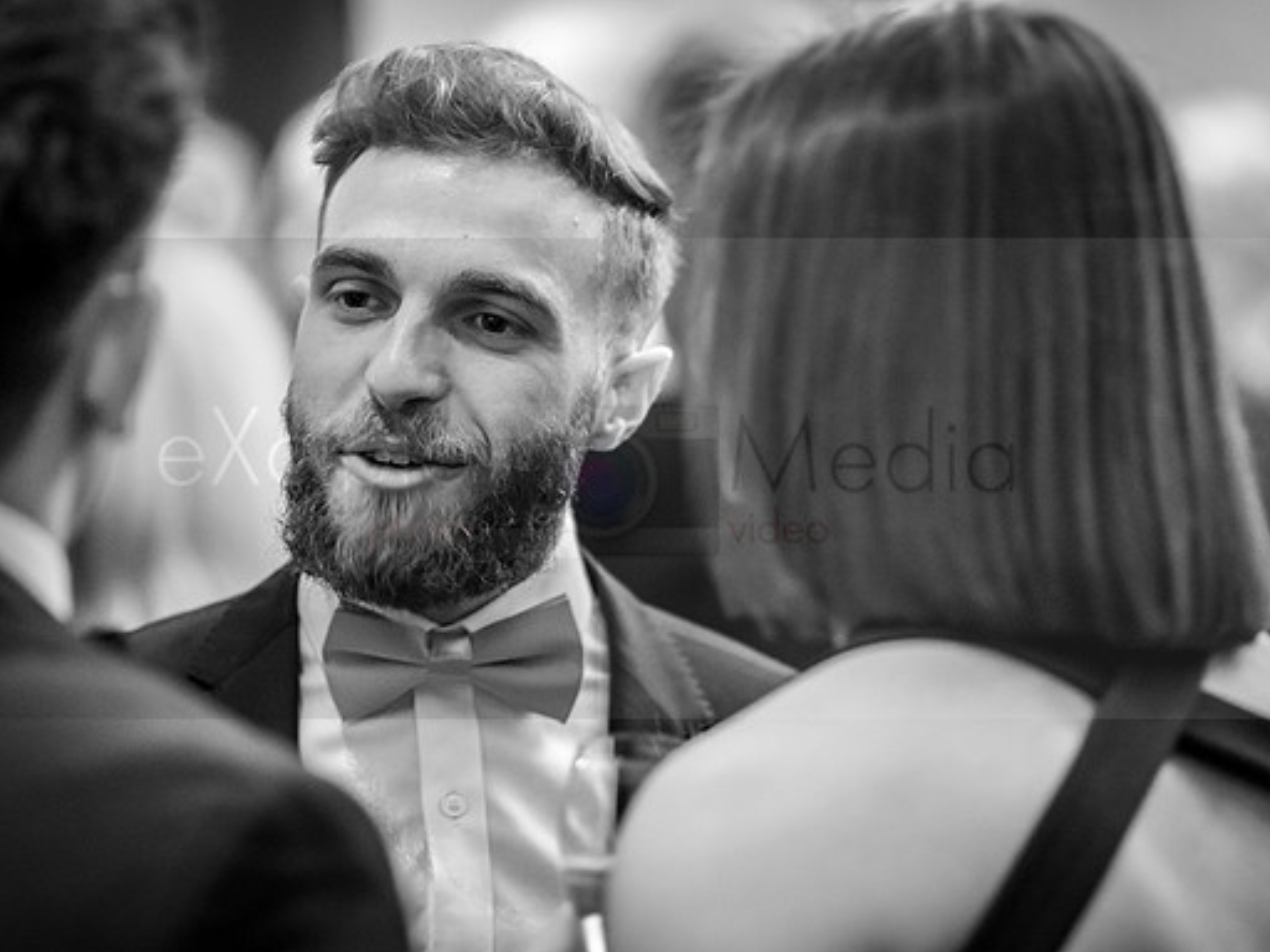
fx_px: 7998
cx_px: 600
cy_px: 477
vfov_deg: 6.8
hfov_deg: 9.1
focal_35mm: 218
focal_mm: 200
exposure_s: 1/40
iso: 6400
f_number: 2.8
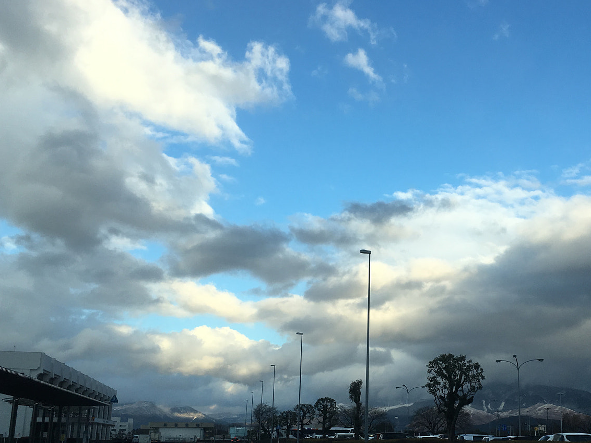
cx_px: 379
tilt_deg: +11.9
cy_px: 295
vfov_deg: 34.8
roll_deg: -0.8
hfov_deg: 45.3
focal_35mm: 41
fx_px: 700
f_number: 2.2
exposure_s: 1/553
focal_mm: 4.15
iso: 25
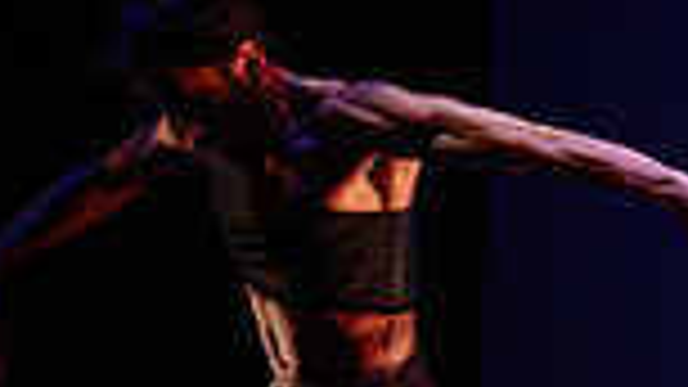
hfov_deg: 17.9
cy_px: 613
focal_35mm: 95
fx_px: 1733
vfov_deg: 12.0
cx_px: 1246
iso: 1000
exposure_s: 1/400
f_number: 1.4
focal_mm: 24
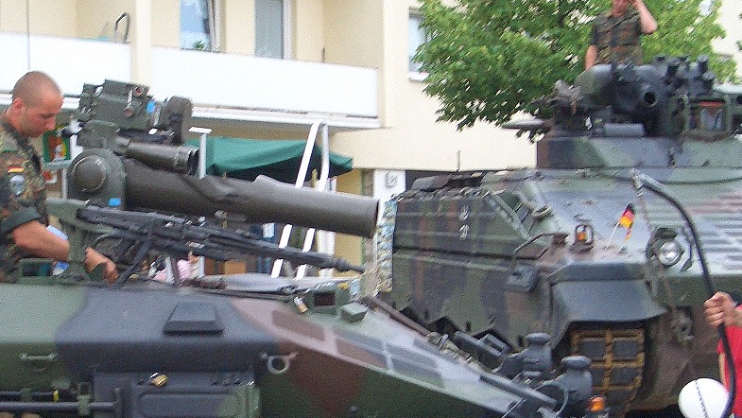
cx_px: 242
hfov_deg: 24.3
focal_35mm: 87
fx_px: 1712
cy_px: 316
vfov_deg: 13.9
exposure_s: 1/100
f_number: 3.1
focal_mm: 8.2
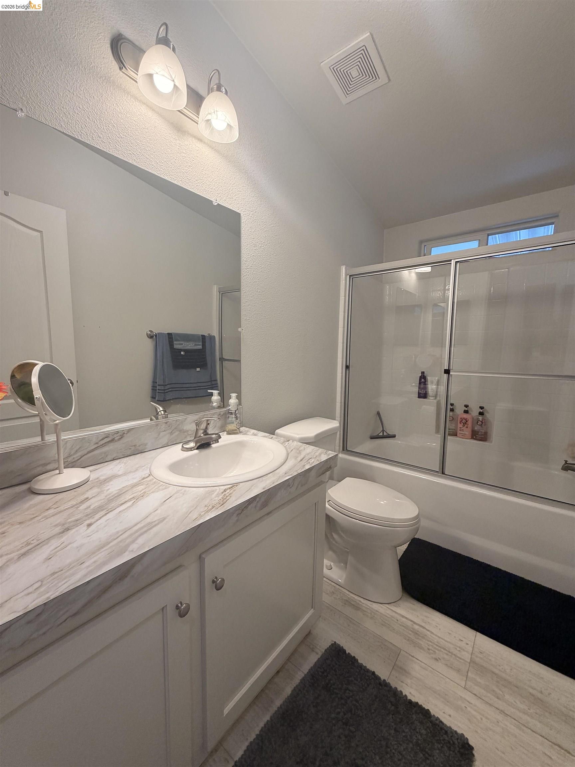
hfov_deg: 85.7
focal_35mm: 14
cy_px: 384
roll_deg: +0.1
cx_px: 288
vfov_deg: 102.1
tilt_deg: -6.2
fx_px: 310
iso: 200
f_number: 2.2
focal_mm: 2.22
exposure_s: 1/120
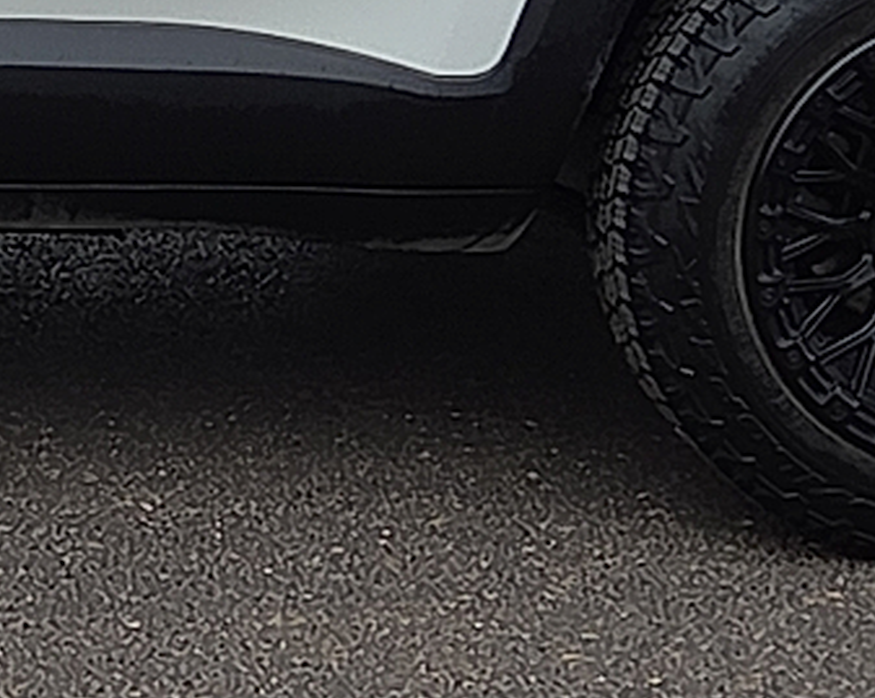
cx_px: -415
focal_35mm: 204
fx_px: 5278
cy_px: -306
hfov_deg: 9.2
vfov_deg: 7.5
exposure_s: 1/1667
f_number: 1.8
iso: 76
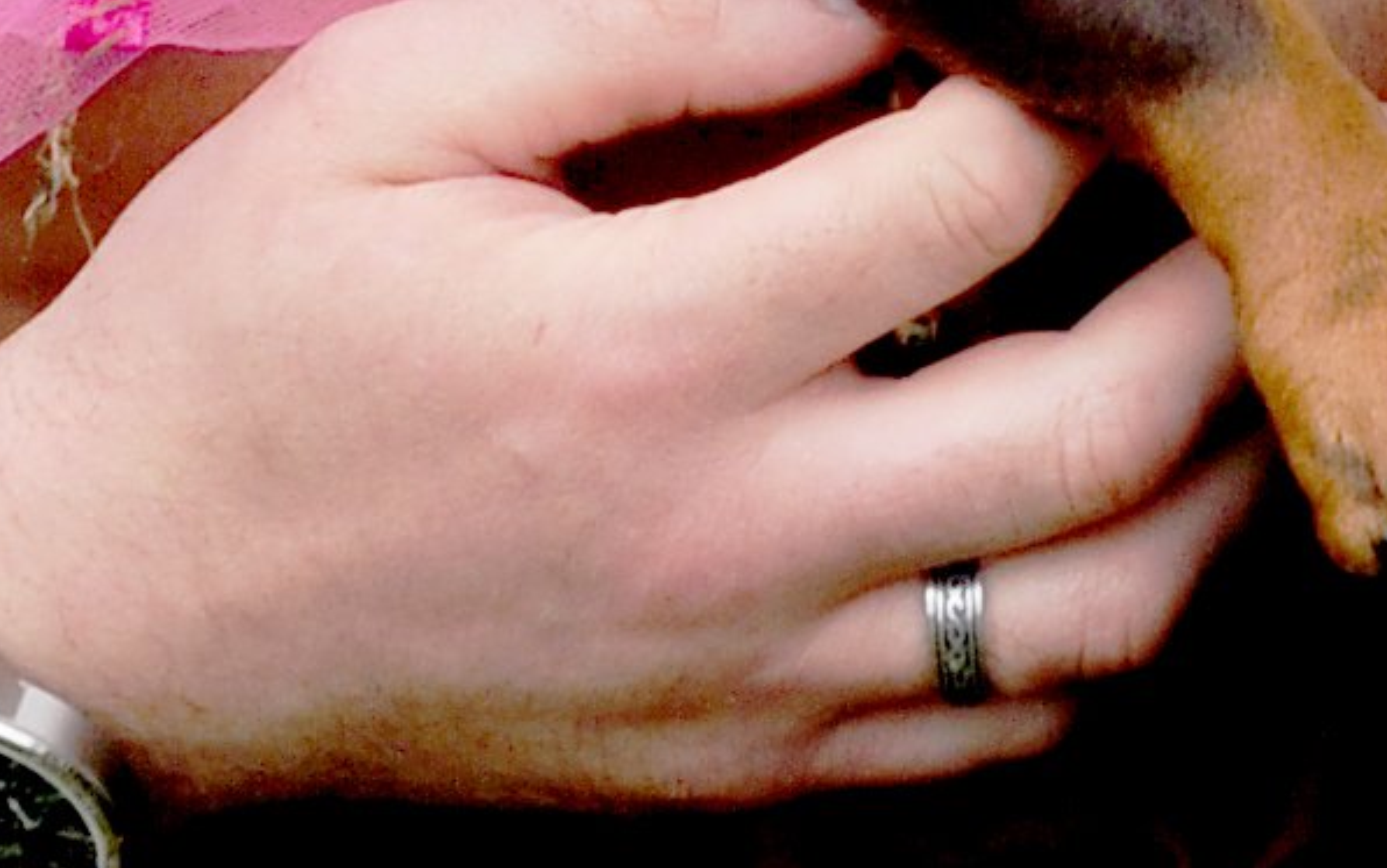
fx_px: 13197
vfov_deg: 3.7
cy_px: -1103
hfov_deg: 6.0
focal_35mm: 349
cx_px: 1192
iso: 250
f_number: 11
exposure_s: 1/250
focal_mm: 48
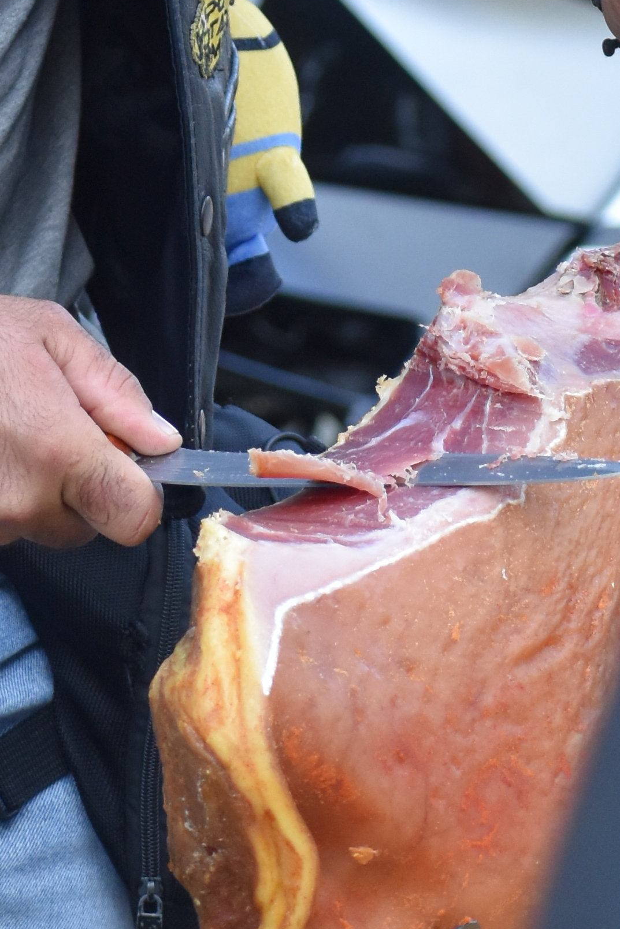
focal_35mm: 548
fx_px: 14153
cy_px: -465
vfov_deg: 3.7
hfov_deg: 2.5
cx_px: 18
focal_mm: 98
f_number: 4.8
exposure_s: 1/640
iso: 800
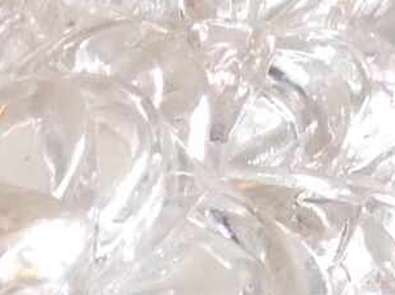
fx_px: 2607
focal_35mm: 229
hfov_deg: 7.4
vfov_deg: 6.3
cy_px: 542
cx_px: -860
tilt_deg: -56.8
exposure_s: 1/15
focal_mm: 4.28
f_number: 2.4
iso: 64
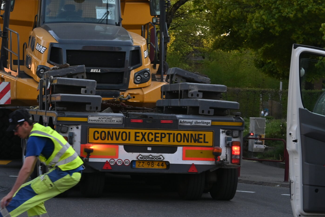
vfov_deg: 10.5
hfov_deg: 15.6
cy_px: 82
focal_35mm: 130
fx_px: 1173
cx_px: 55
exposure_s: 1/200
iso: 400
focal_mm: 47
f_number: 6
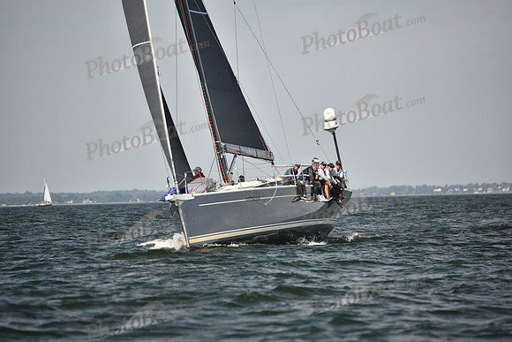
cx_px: 256
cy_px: 171
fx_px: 2845
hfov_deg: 10.3
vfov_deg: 6.9
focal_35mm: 200
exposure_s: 1/1250
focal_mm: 200
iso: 250
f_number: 4
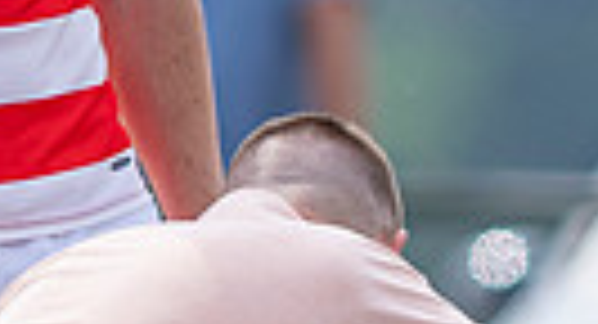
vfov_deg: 0.4
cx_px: 636
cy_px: 626
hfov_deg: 0.7
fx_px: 47649
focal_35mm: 3032
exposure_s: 1/1600
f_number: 2.8
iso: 100
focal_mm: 300
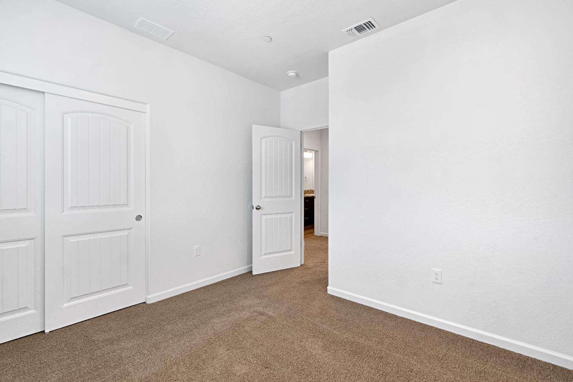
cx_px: 286
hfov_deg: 100.4
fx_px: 239
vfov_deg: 77.3
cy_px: 191
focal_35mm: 15
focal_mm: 10
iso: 320
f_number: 8
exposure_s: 1/20
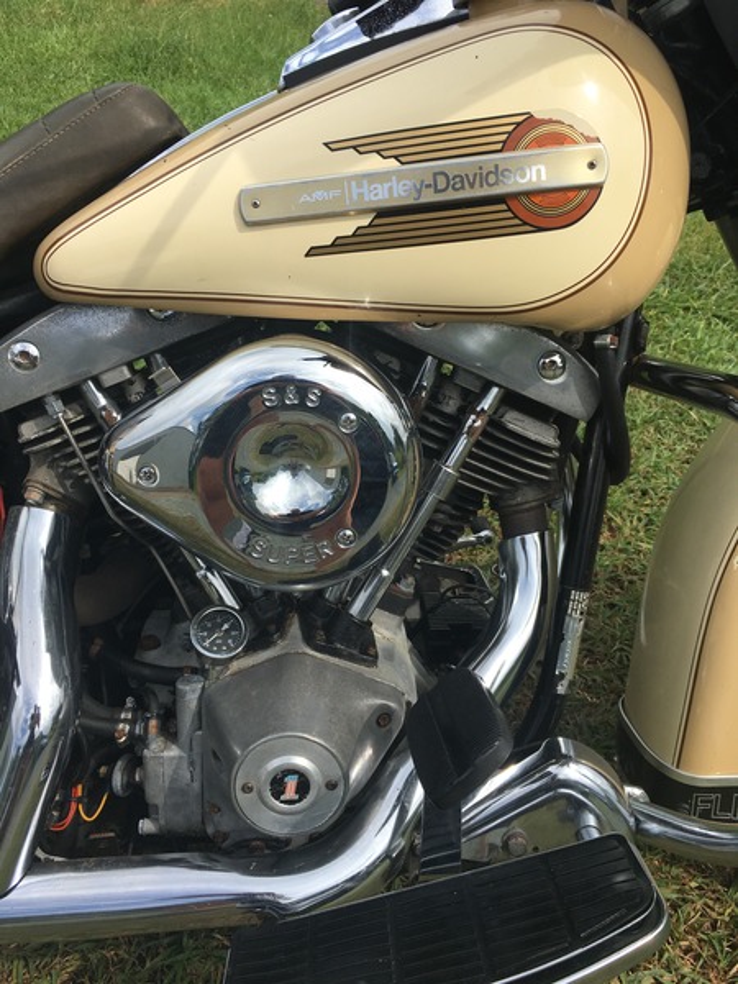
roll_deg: +1.5
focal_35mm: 29
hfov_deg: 48.2
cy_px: 492
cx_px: 369
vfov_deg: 61.7
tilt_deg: -32.5
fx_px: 824
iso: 25
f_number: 2.2
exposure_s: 1/1538
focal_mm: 4.15
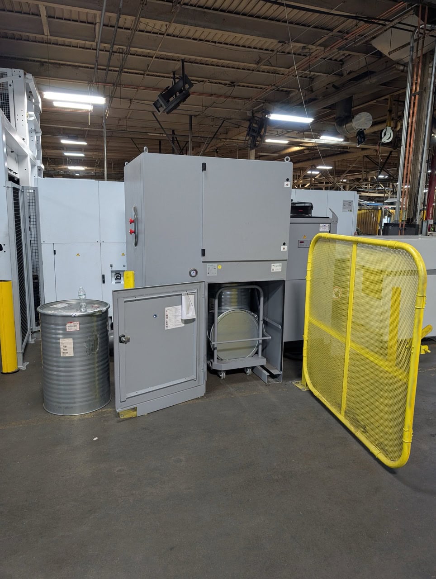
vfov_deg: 71.5
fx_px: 402
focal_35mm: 24
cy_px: 290
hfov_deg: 56.9
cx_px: 218
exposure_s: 1/44
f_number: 1.7
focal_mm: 6.9
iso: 106
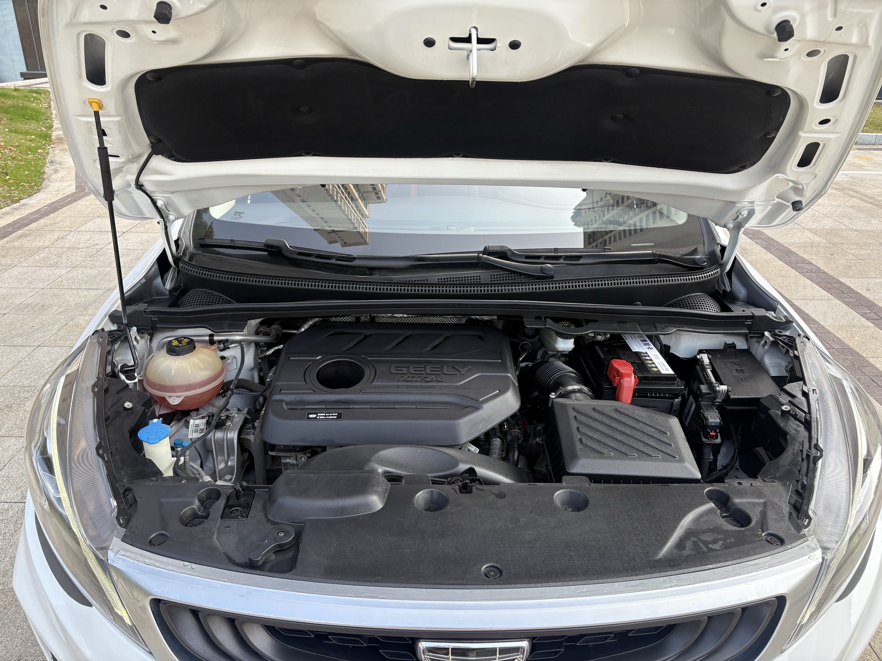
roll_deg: -1.1
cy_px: 330
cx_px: 441
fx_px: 662
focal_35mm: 26
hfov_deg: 67.3
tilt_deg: -24.1
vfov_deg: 53.1
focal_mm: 5.96
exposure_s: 1/354
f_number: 1.6
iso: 50
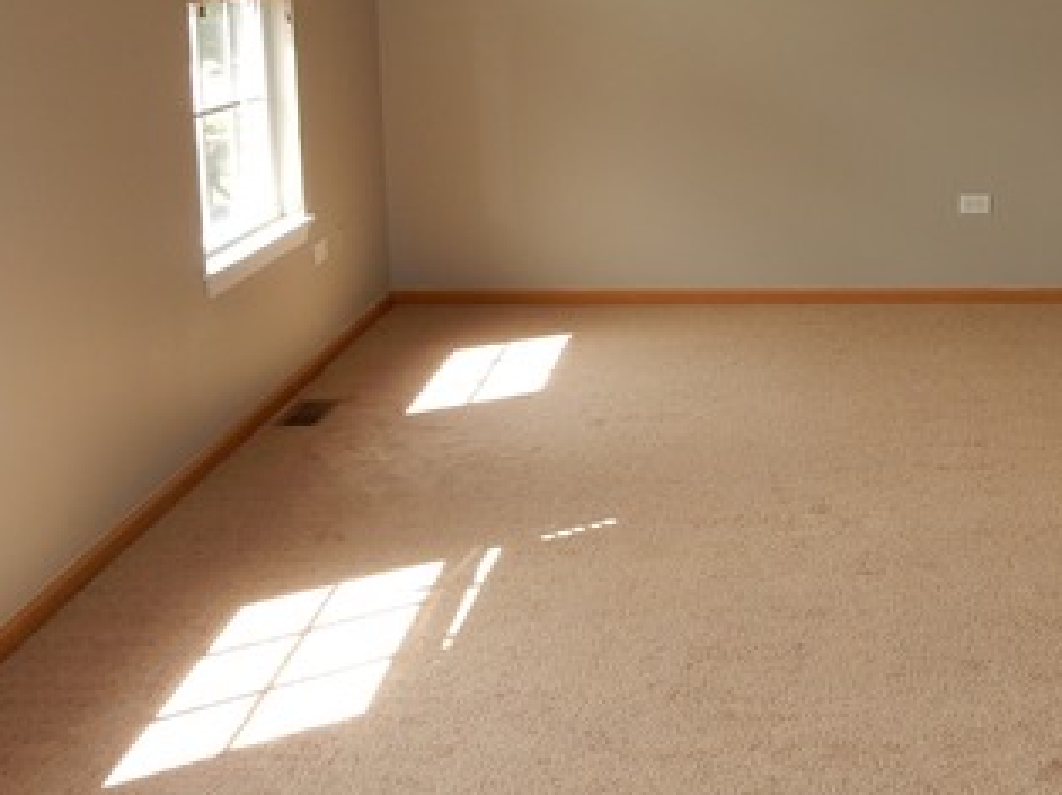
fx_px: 1563
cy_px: 203
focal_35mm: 51
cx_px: 798
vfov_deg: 28.1
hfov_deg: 36.6
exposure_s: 1/80
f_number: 3.7
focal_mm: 4.5
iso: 125
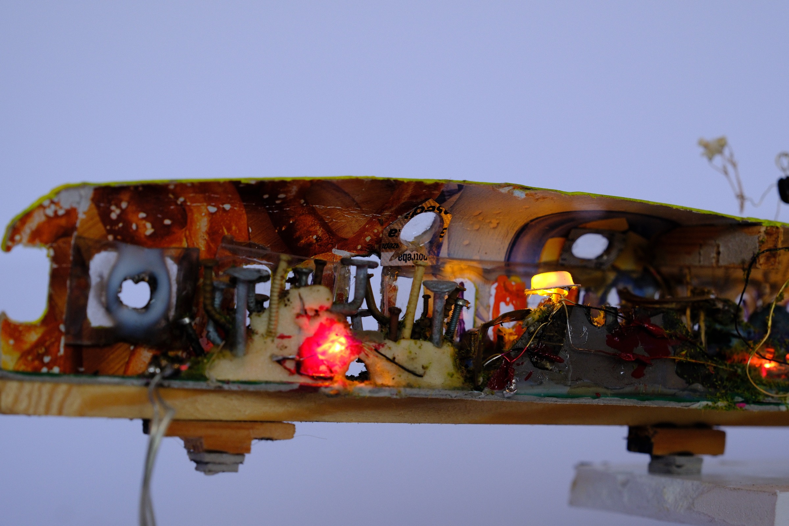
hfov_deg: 24.5
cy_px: 263
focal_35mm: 83
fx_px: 1819
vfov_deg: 16.5
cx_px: 394
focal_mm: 55
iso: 800
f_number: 5.6
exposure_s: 1/125
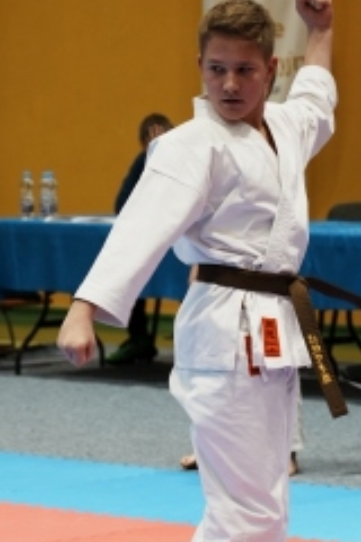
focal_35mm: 215
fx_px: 3234
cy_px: 553
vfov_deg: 9.5
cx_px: 235
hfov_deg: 6.4
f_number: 4
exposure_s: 1/80
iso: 640
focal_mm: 86
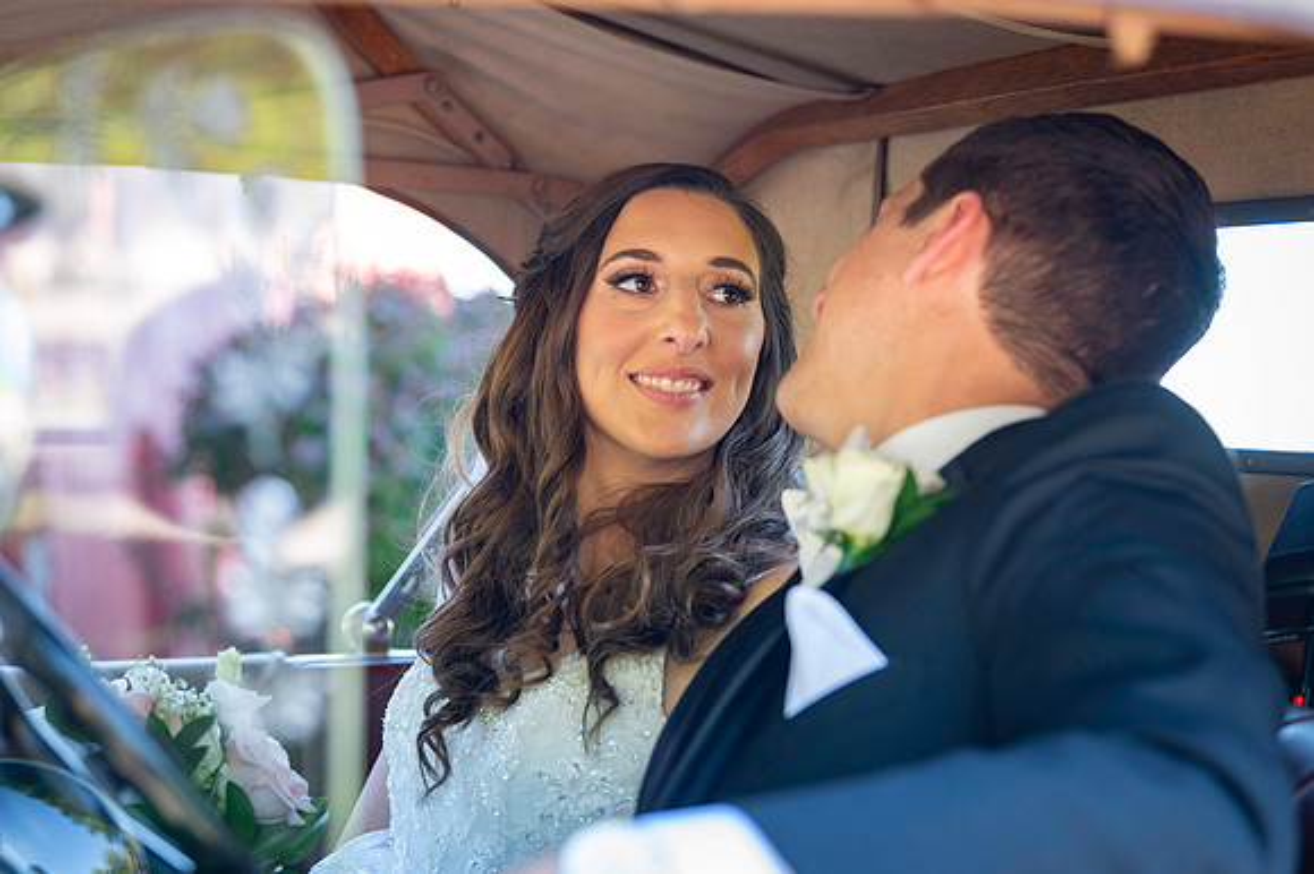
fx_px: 3137
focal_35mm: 86
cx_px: 657
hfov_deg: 23.7
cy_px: 437
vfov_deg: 15.9
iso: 1000
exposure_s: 1/250
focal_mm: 86
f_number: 3.5
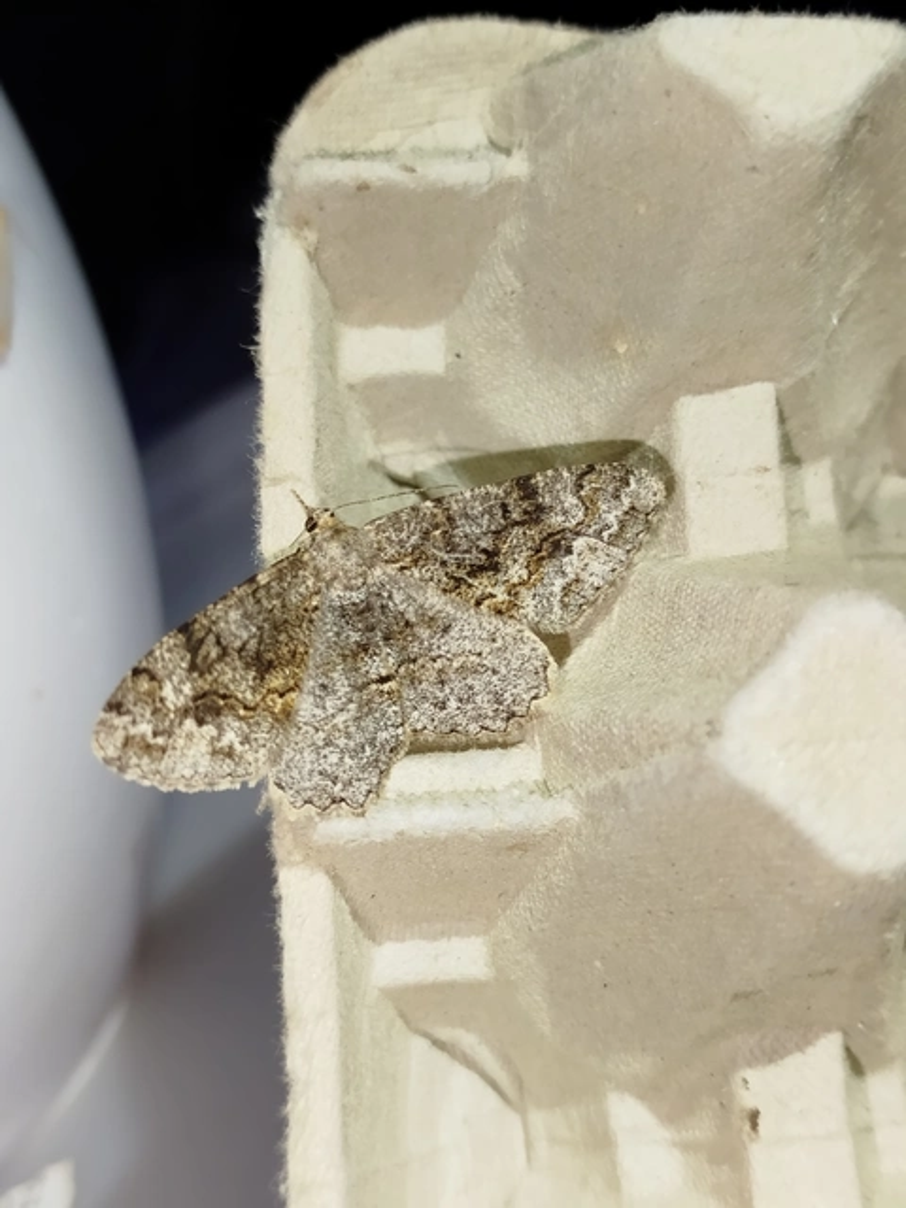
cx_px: 453
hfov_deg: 32.2
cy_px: 604
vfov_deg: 42.1
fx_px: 1570
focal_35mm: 45
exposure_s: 1/50
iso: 80
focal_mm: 5.31
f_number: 1.7
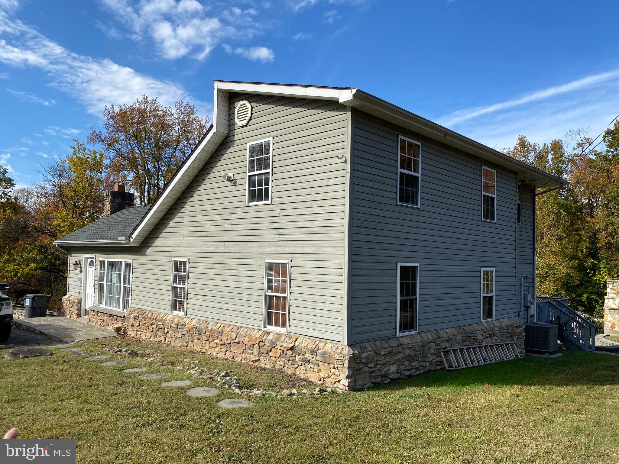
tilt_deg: +4.5
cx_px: 310
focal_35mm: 26
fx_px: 465
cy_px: 232
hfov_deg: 67.3
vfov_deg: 53.1
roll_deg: -3.2
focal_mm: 4.25
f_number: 1.8
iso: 32
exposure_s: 1/2513
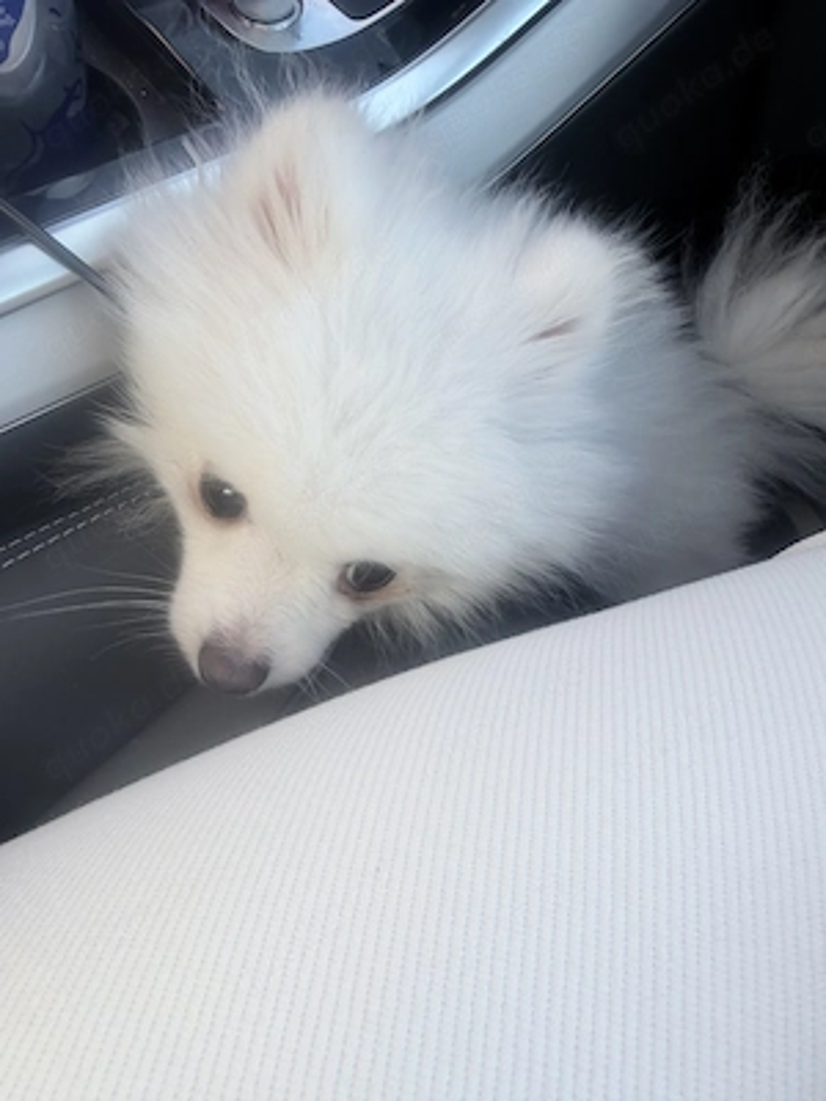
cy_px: 550
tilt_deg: -49.0
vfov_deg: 71.6
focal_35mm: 24
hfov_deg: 56.8
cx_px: 413
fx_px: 764
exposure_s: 1/161
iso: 40
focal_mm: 2.22
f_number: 2.2
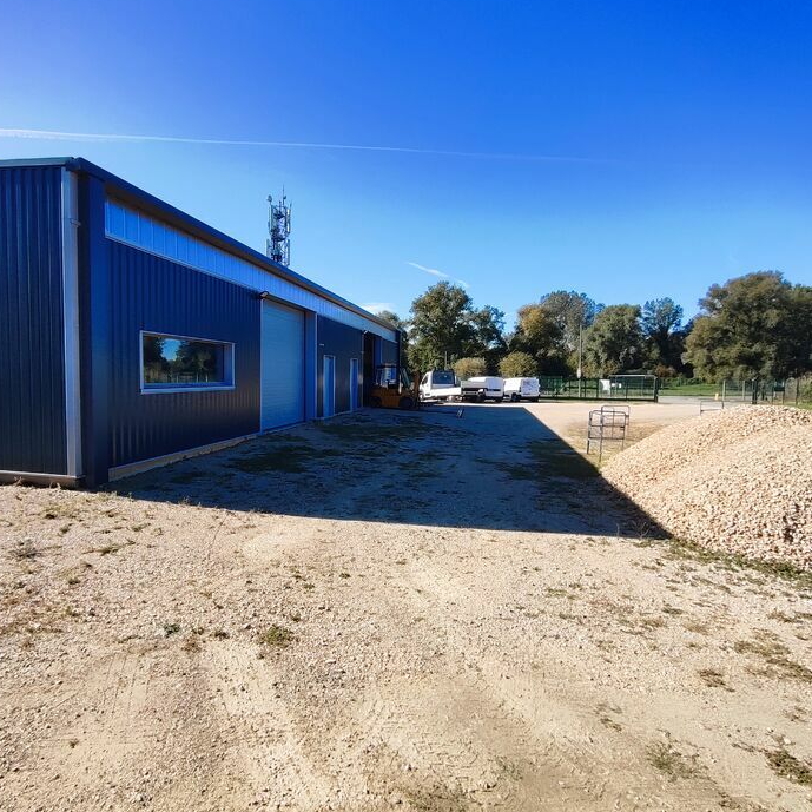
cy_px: 407
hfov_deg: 86.8
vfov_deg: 87.4
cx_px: 343
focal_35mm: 16
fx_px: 425
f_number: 2.2
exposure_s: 1/800
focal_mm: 1.66
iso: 50
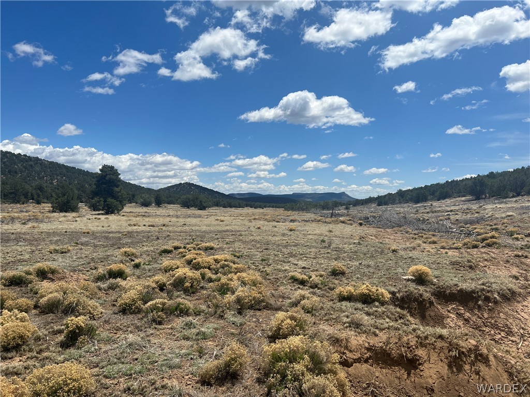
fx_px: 398
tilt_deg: -1.2
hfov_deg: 67.3
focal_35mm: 26
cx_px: 265
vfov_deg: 53.1
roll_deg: +1.0
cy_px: 198
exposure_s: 1/8000
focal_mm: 5.7
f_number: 1.5
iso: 50
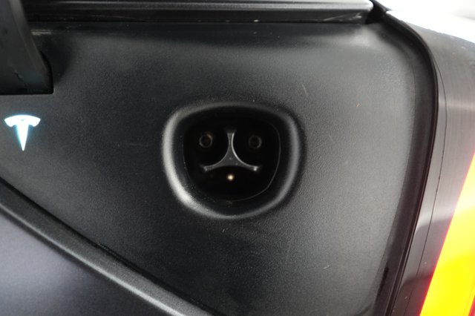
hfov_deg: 65.5
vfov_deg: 46.4
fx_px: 369
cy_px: 158
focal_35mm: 28
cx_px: 238
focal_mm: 28
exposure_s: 1/60
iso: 4000
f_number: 2.8
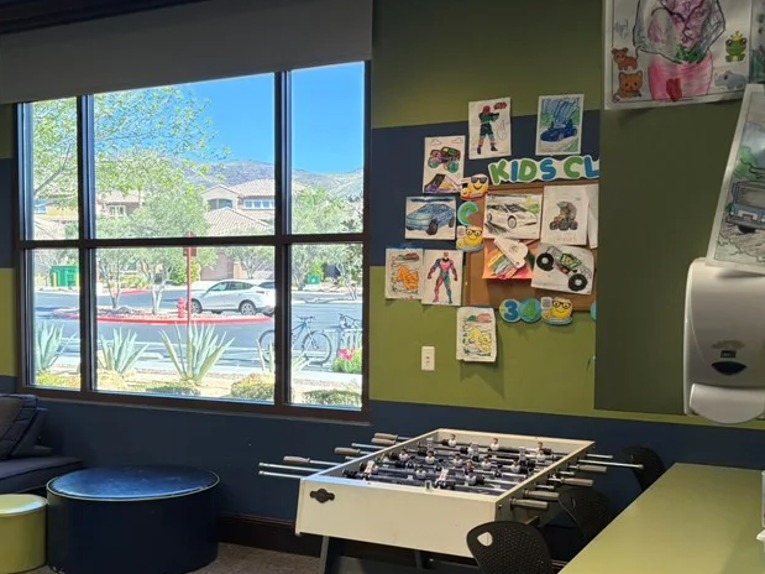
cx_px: 330
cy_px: 348
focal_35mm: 43
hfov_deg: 43.8
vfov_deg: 33.5
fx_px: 950
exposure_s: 1/135
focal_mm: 5.96
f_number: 1.6
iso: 125
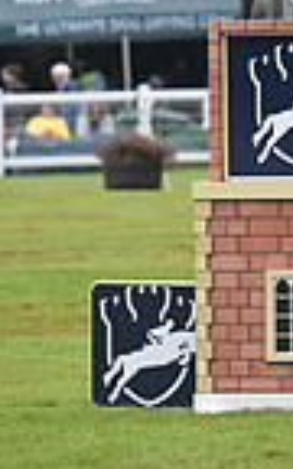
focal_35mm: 616
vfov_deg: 3.4
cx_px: 726
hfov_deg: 2.1
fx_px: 7870
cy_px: -83
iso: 900
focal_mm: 150
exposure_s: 1/1250
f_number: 4
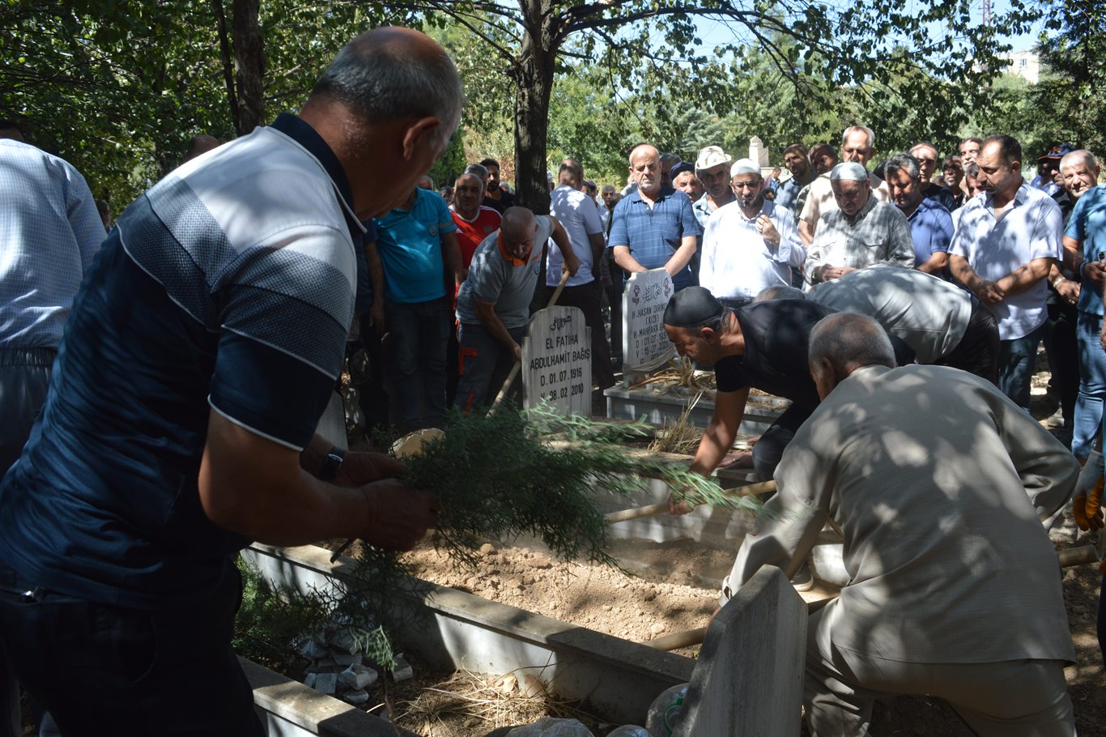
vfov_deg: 47.9
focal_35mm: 27
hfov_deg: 67.4
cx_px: 553
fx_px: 829
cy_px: 368
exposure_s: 1/160
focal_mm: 18
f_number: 6.3
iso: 100
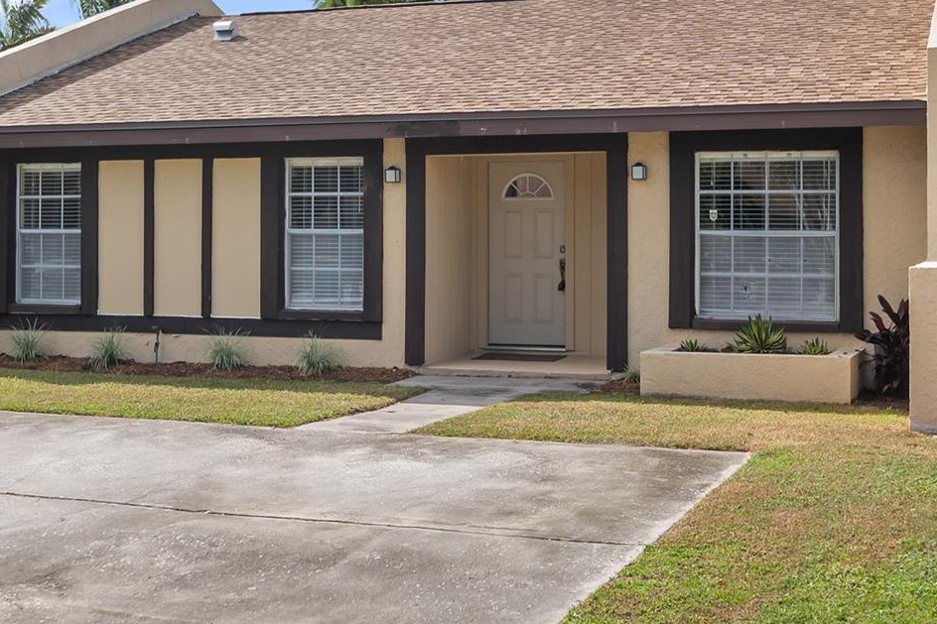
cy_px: 228
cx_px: 400
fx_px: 1587
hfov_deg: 32.8
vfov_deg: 22.2
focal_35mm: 61
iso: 100
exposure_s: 1/50
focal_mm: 24
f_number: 9
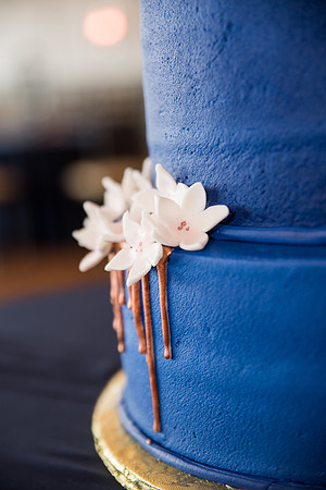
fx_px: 951
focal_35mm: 70
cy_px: 245
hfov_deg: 19.5
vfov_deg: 28.8
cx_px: 163
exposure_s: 1/100
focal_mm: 70
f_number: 2.8
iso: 400
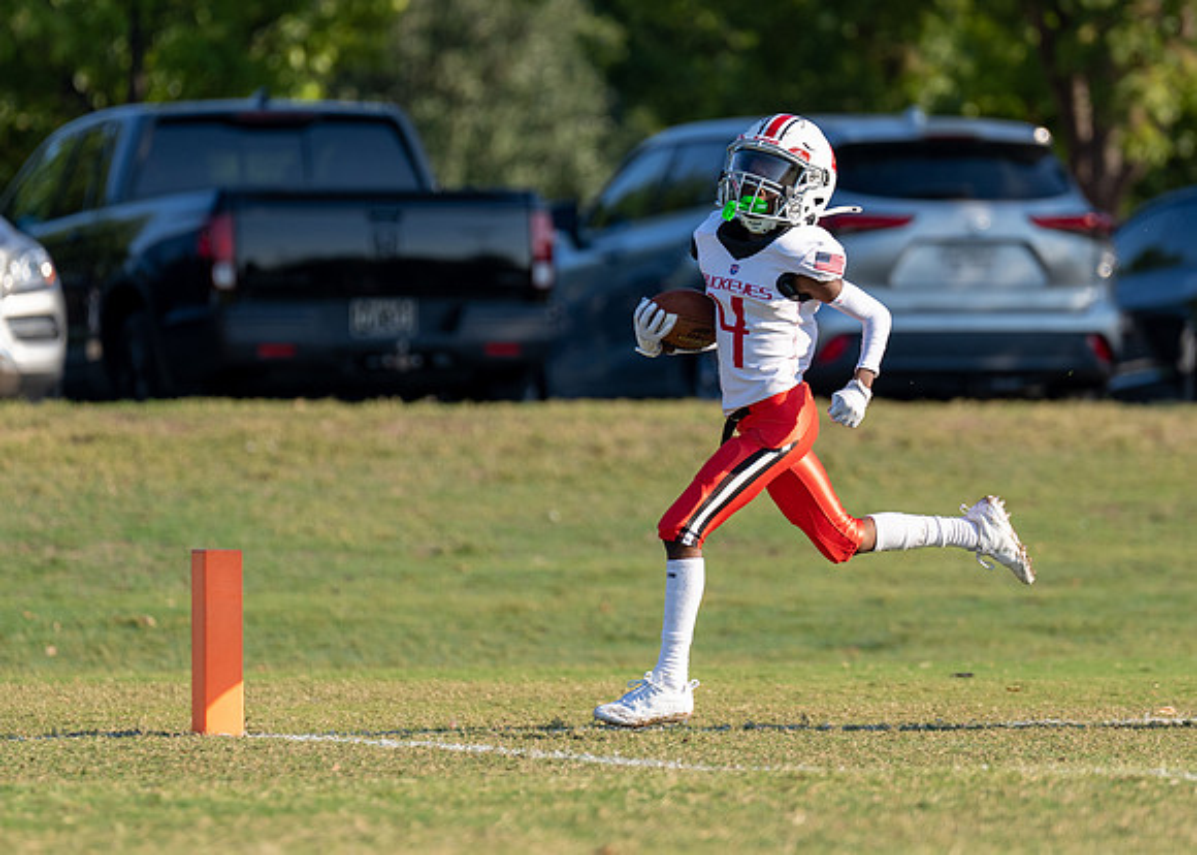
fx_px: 12876
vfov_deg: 3.8
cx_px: 714
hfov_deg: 5.3
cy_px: 344
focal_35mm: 379
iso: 100
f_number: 2.8
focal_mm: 200
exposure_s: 1/1250
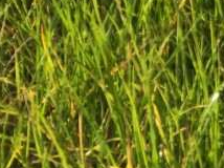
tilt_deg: -19.9
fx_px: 898
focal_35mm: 139
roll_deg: -5.1
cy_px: -215
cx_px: 530
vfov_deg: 9.6
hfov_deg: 11.7
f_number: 2.2
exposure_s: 1/1325
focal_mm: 4.15
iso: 32
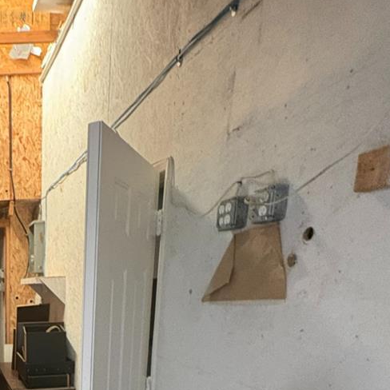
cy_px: 412
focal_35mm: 38
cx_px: -49
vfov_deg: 37.8
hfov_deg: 36.4
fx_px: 484
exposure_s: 1/60
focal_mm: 2.22
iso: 640
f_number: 2.2
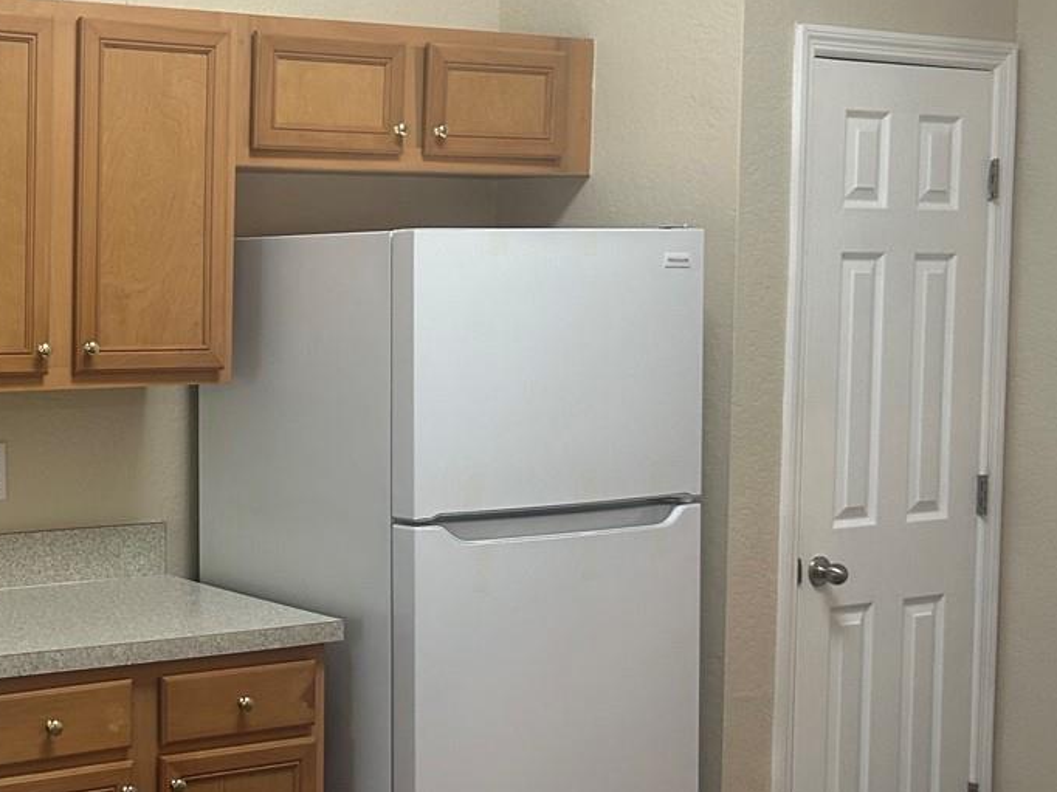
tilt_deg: -3.1
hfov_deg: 29.6
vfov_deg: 24.0
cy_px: 367
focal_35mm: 61
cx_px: 2
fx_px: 1862
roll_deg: +0.9
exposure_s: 1/60
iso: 125
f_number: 1.5
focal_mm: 5.7
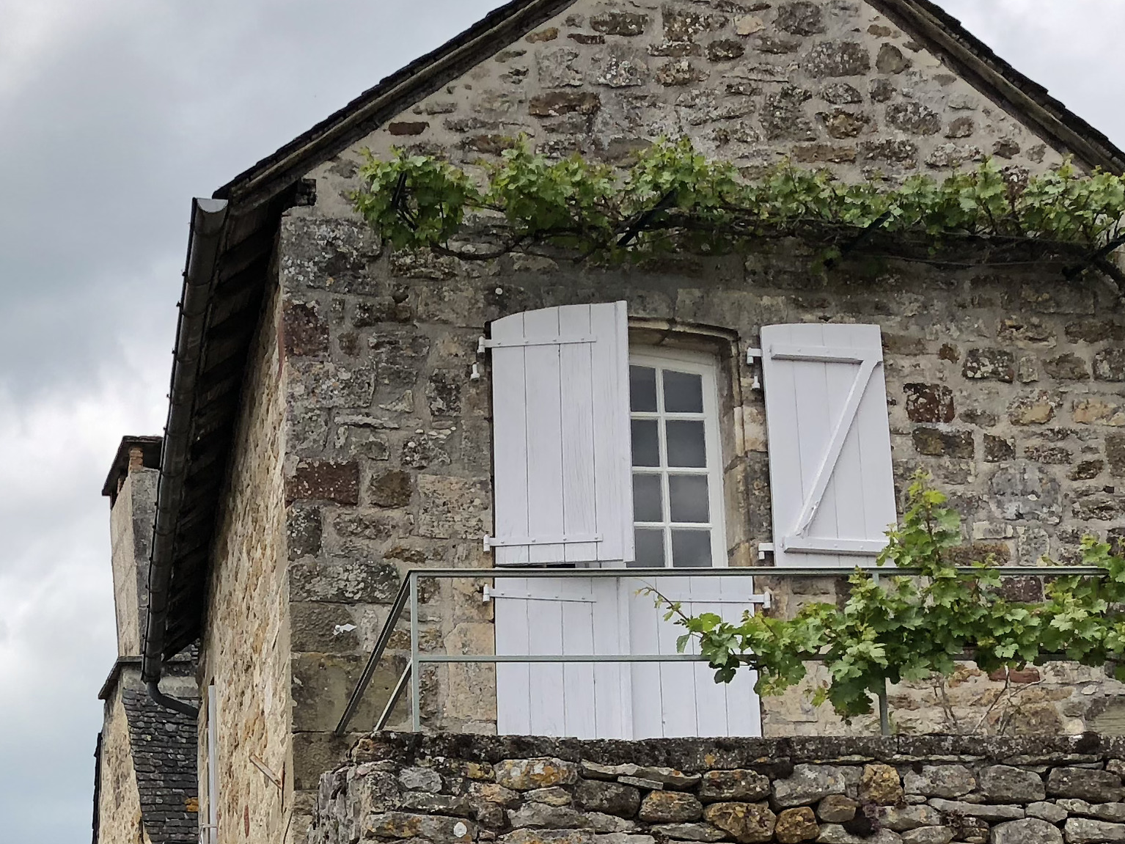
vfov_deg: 19.4
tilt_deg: +11.5
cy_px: 921
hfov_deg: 25.6
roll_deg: +0.7
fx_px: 2373
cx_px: 53
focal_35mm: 73
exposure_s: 1/1548
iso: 20
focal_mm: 4
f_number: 1.8
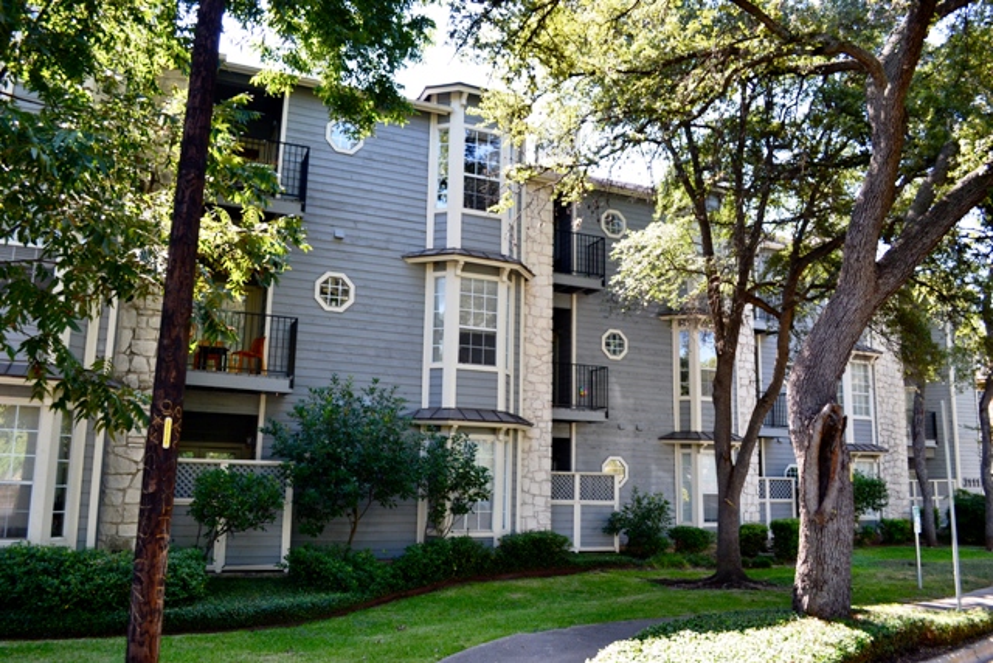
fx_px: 745
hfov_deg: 67.4
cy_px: 332
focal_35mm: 27
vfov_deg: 48.0
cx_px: 496
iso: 250
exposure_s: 1/125
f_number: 5.6
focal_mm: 18
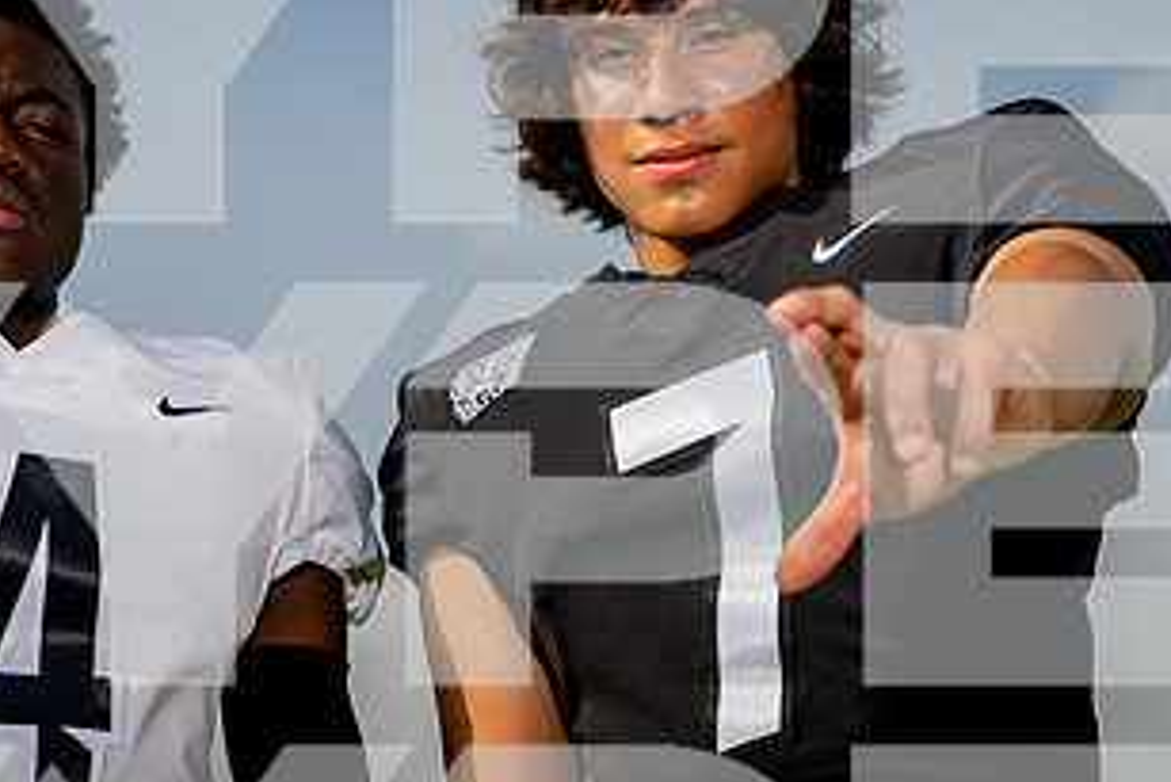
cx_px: 332
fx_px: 3938
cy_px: 486
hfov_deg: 16.8
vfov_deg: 11.3
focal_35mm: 121
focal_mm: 64
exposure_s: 1/1250
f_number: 4.5
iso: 100
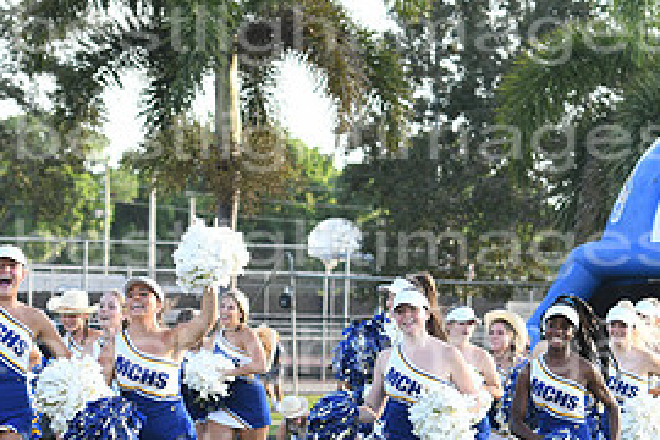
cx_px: 342
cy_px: 409
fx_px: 5078
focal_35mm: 277
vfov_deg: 5.0
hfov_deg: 7.4
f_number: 5.6
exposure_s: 1/500
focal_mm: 86
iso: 400
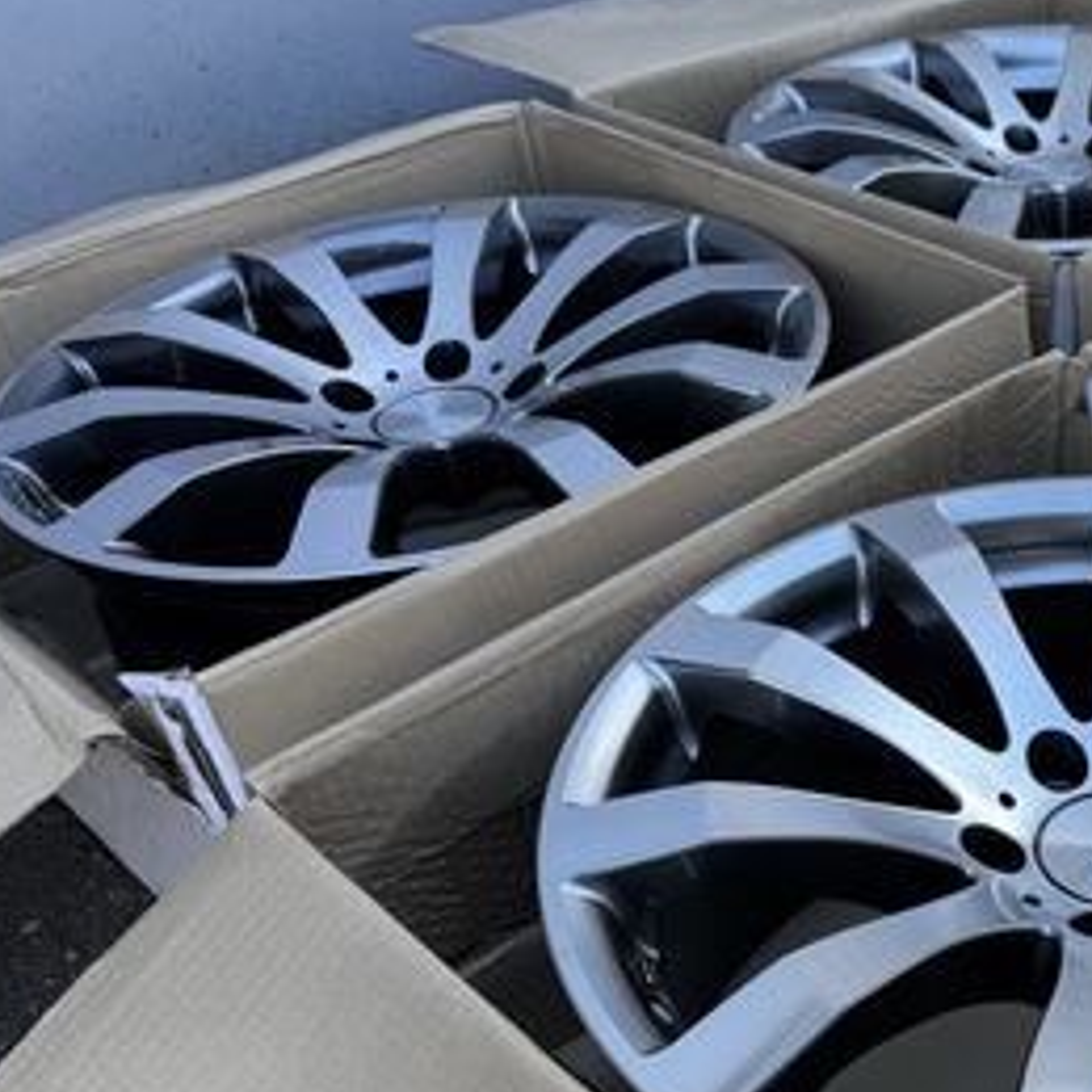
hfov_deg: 32.2
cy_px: 781
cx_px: 1067
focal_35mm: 49
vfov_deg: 34.1
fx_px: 1749
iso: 80
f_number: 1.78
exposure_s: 1/364
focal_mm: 6.76
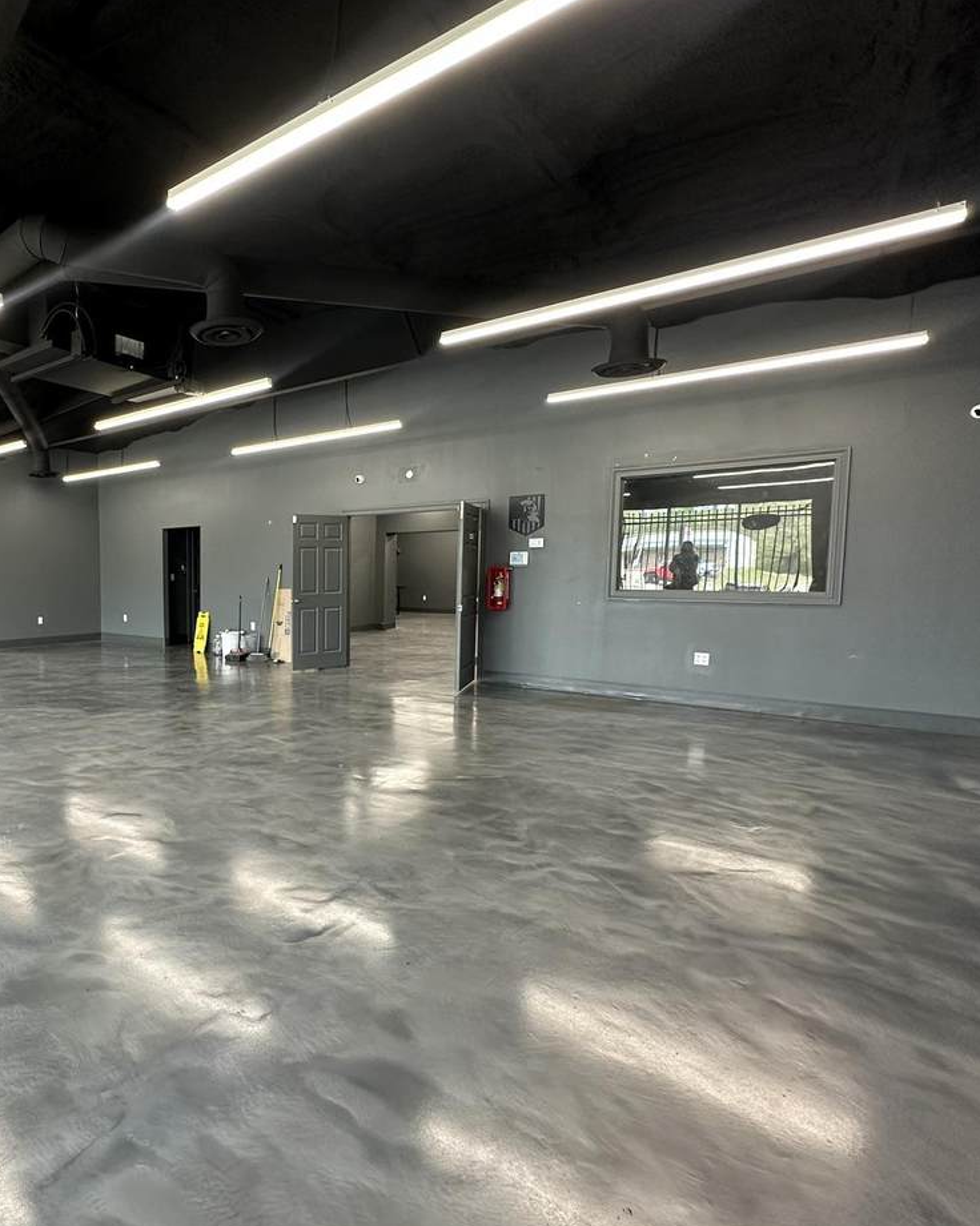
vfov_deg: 83.3
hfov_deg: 65.8
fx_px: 689
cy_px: 627
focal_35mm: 19
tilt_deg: -3.7
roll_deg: +0.3
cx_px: 229
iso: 160
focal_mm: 2.22
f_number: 2.2
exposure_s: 1/99
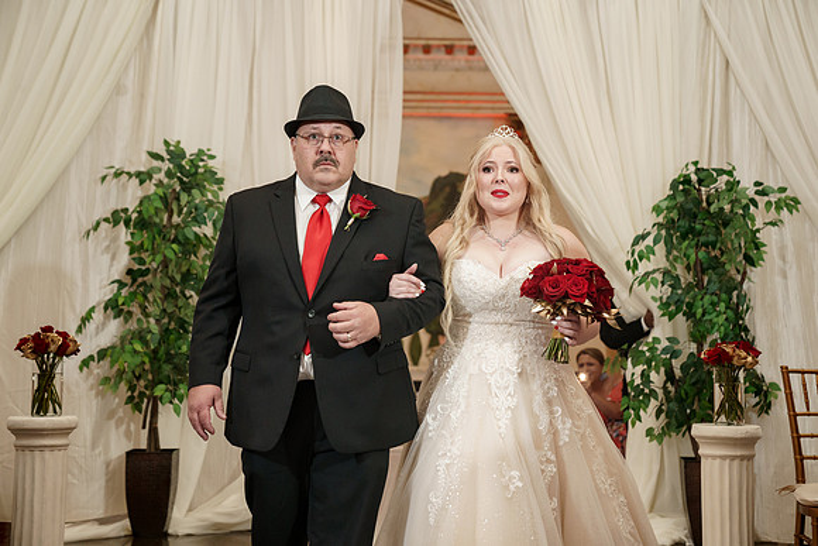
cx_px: 411
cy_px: 273
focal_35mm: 70
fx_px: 1602
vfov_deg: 19.3
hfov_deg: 28.6
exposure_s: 1/160
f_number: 4
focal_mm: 70
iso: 2000
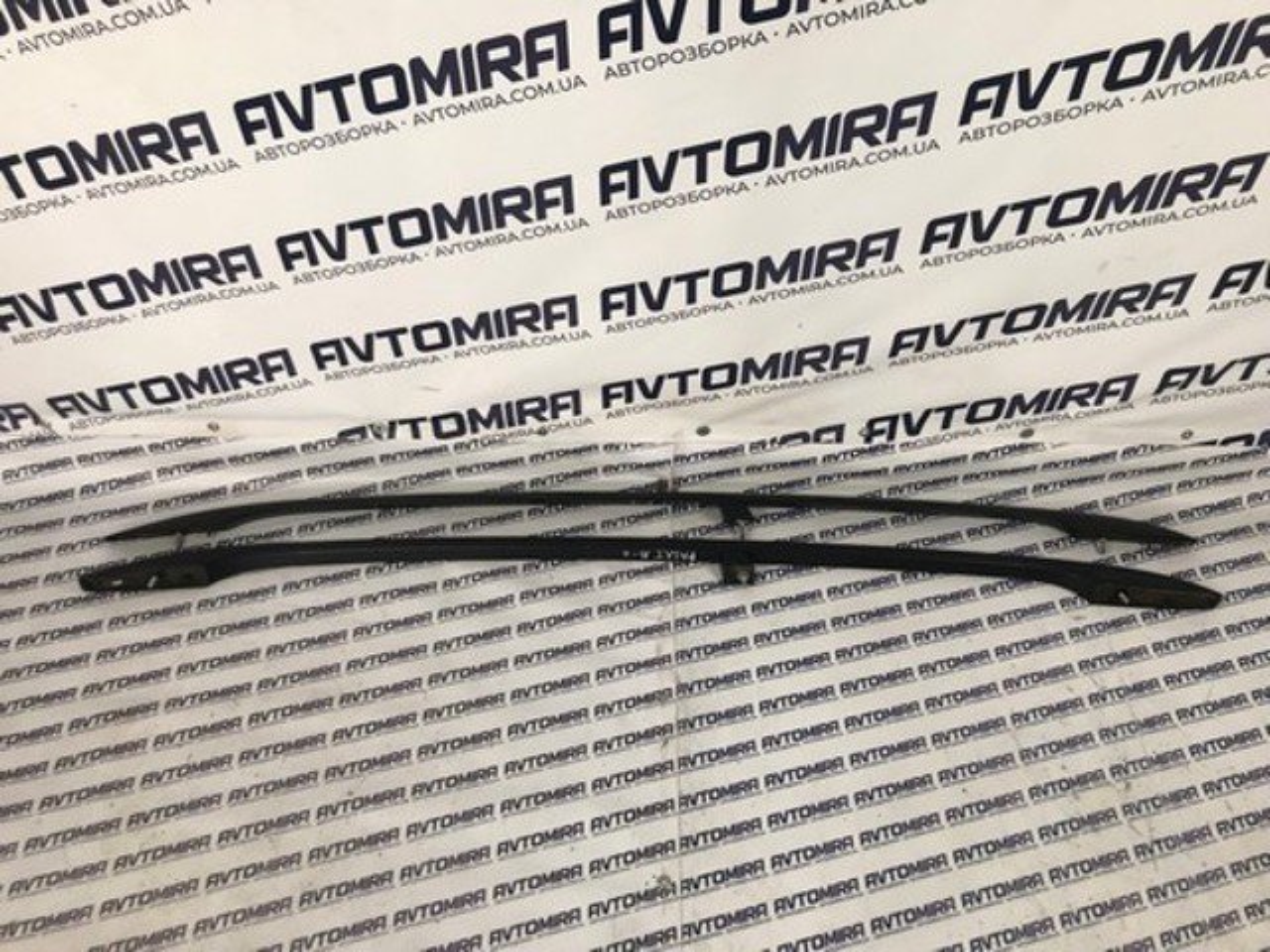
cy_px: 476
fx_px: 1027
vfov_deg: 49.7
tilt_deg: -48.8
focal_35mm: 28
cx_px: 635
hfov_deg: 63.4
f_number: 1.8
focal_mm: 3.99
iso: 32
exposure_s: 1/50
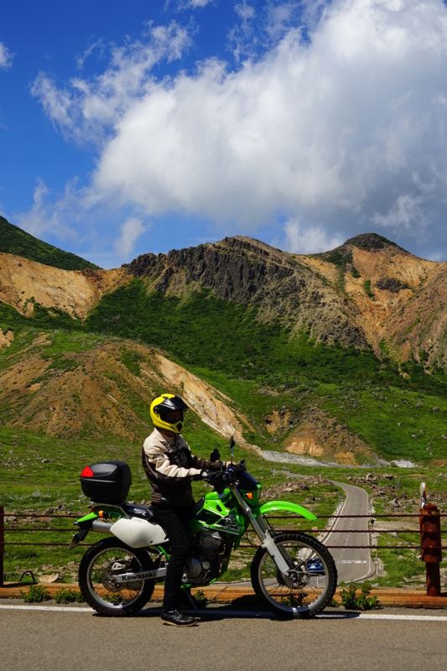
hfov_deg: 28.1
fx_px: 894
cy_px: 336
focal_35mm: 48
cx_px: 224
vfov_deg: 41.1
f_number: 8
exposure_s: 1/500
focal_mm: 32
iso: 100
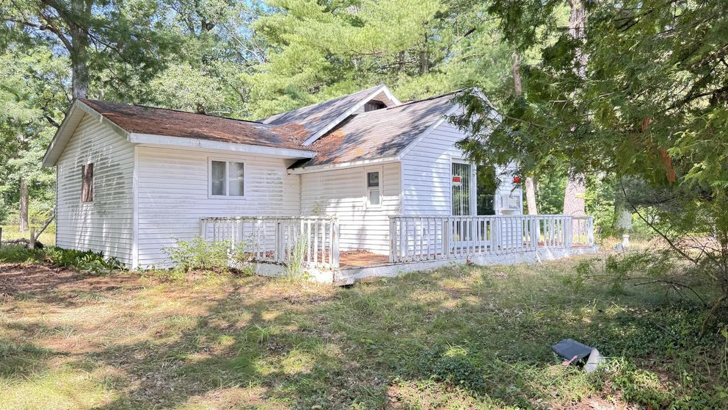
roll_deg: +0.3
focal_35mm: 27
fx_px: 521
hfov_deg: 69.9
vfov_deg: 42.9
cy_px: 192
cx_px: 371
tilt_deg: +2.7
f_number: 1.78
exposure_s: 1/168
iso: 100
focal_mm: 6.76
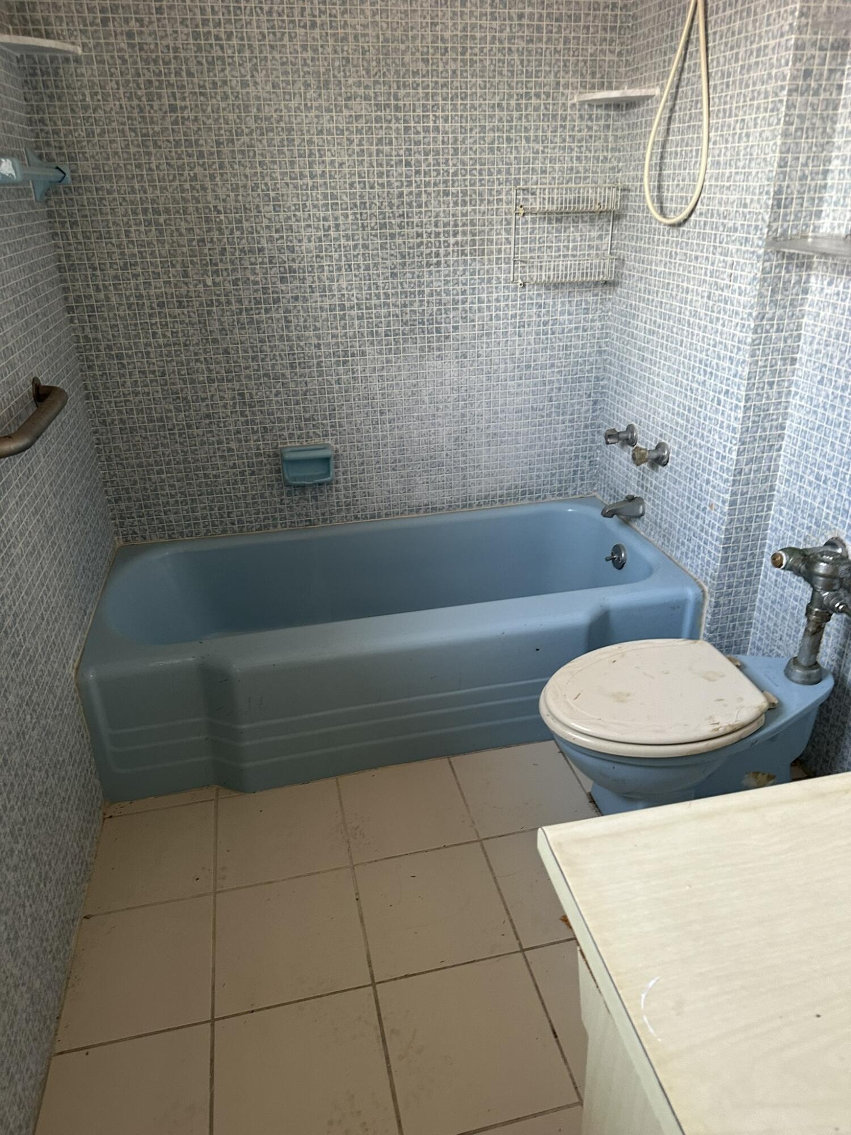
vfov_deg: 71.6
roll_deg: -1.2
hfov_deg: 56.8
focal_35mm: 24
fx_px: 787
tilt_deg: -26.4
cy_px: 568
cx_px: 426
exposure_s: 1/60
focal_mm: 6.86
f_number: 1.78
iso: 250
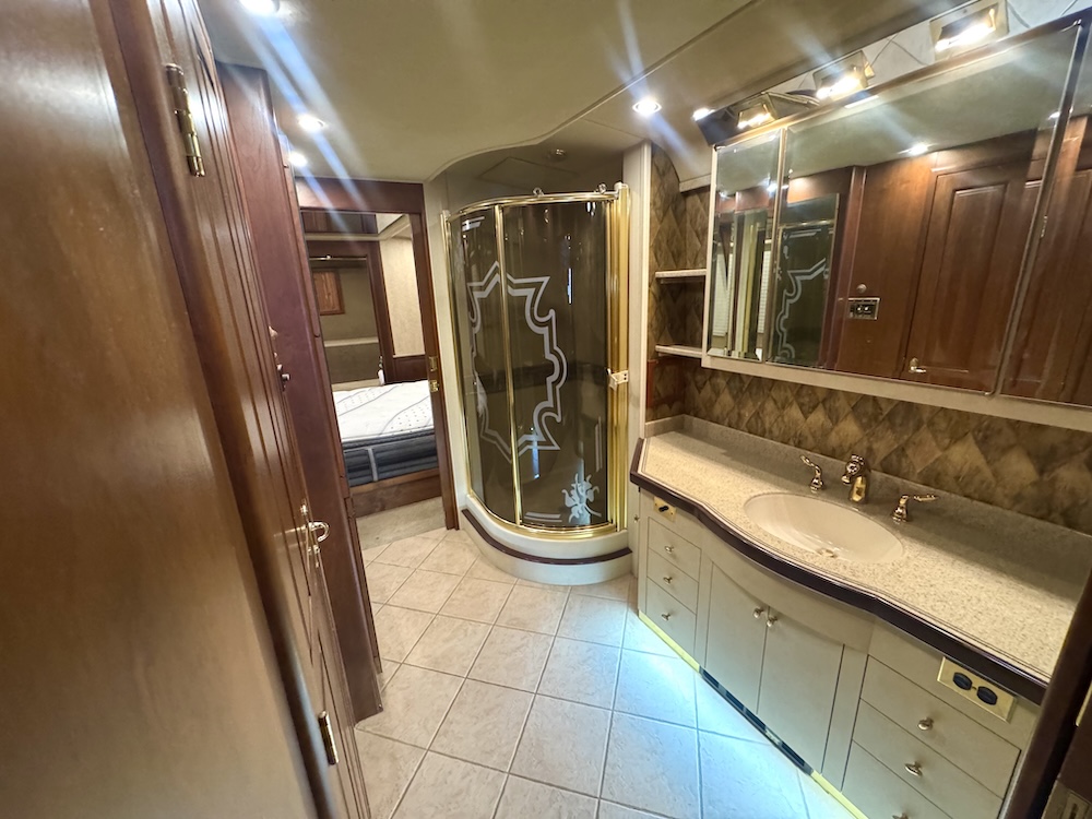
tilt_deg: -15.9
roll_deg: +0.8
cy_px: 410
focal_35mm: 14
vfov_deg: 85.7
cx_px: 546
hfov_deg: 102.1
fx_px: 442
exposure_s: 1/53
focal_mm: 2.22
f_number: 2.2
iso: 1000
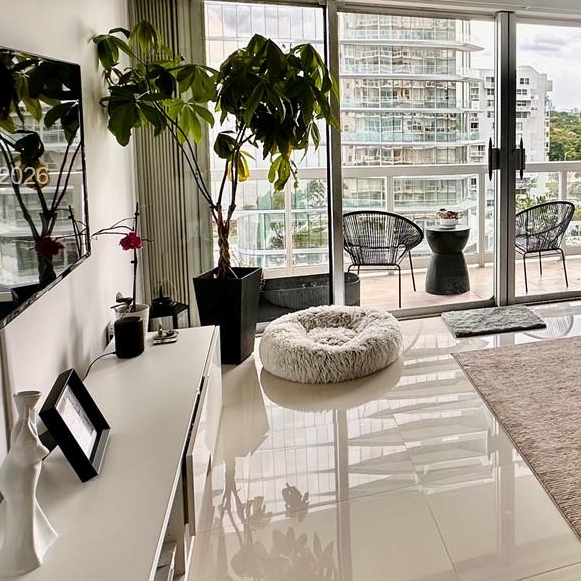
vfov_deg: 47.4
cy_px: 178
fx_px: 646
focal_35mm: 34
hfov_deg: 43.6
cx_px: 537
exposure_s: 1/244
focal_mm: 2.22
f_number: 2.2
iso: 40
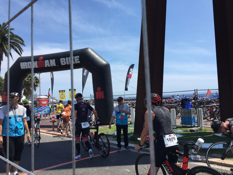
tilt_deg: +4.1
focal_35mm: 29
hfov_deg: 61.7
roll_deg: +2.1
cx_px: 116
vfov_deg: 48.2
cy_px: 88
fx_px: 195
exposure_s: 1/1799
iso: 32
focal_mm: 4.15
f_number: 2.2
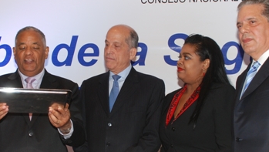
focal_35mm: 75
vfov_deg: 16.1
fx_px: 535
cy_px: 93
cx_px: 119
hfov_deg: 28.2
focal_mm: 26
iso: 200
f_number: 5
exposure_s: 1/60
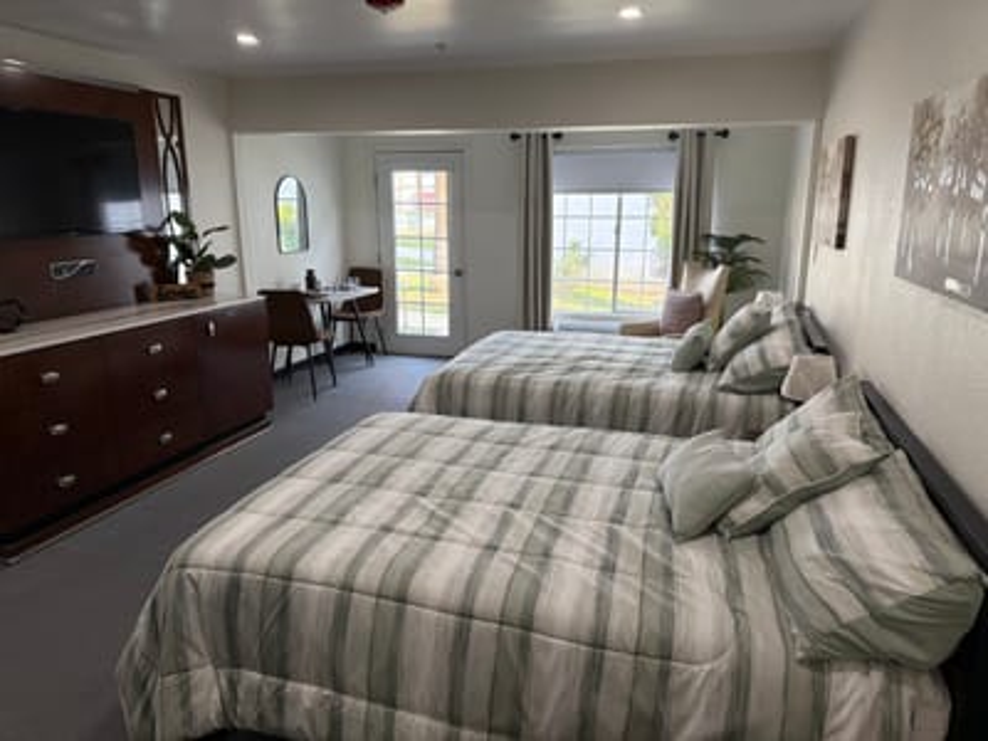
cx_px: 494
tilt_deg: -13.8
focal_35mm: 24
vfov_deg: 56.8
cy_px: 370
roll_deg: -0.5
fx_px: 685
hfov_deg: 71.6
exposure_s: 1/142
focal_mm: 6.76
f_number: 1.78
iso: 200
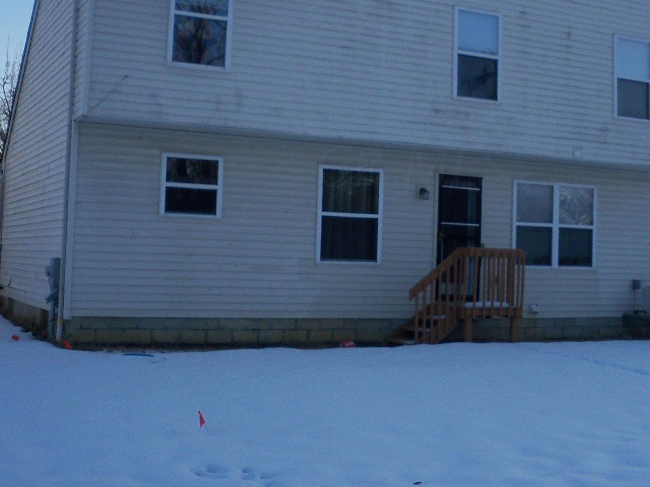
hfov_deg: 34.2
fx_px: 1052
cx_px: 412
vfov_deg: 26.0
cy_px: 166
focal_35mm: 56
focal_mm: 6.3
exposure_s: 1/320
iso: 80
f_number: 3.5
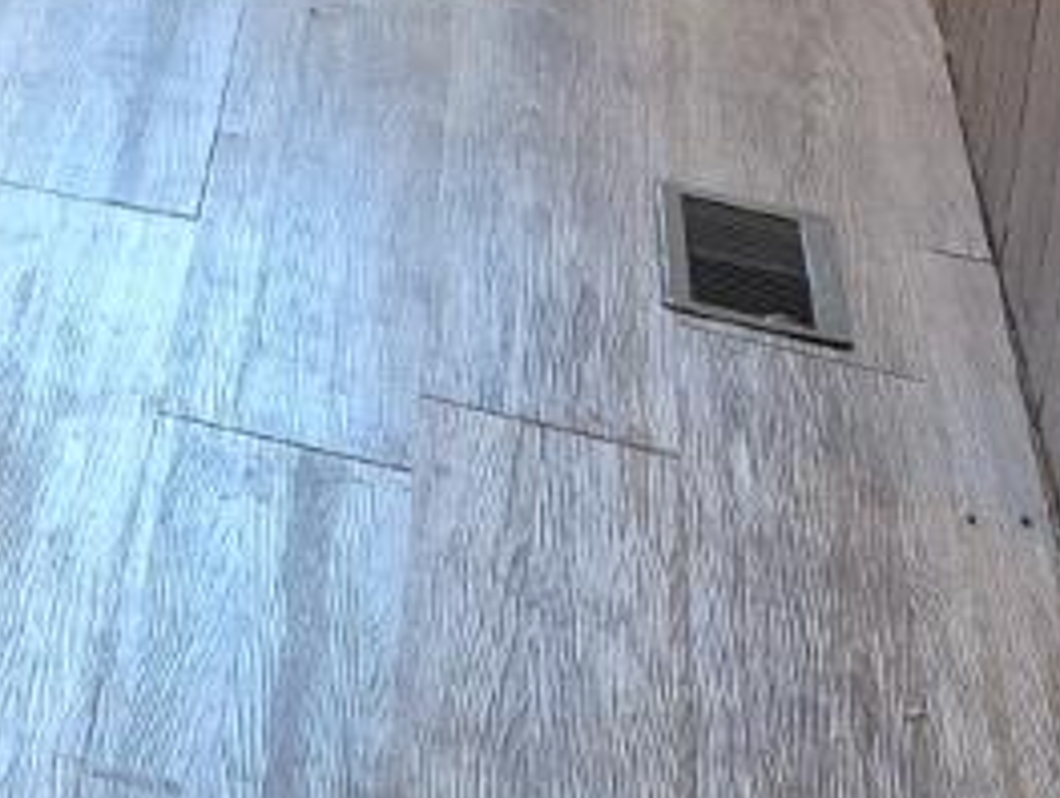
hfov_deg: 11.6
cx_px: -1661
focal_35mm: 131
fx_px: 4017
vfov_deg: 10.2
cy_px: -949
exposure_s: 1/120
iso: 500
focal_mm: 5.4
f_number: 1.8
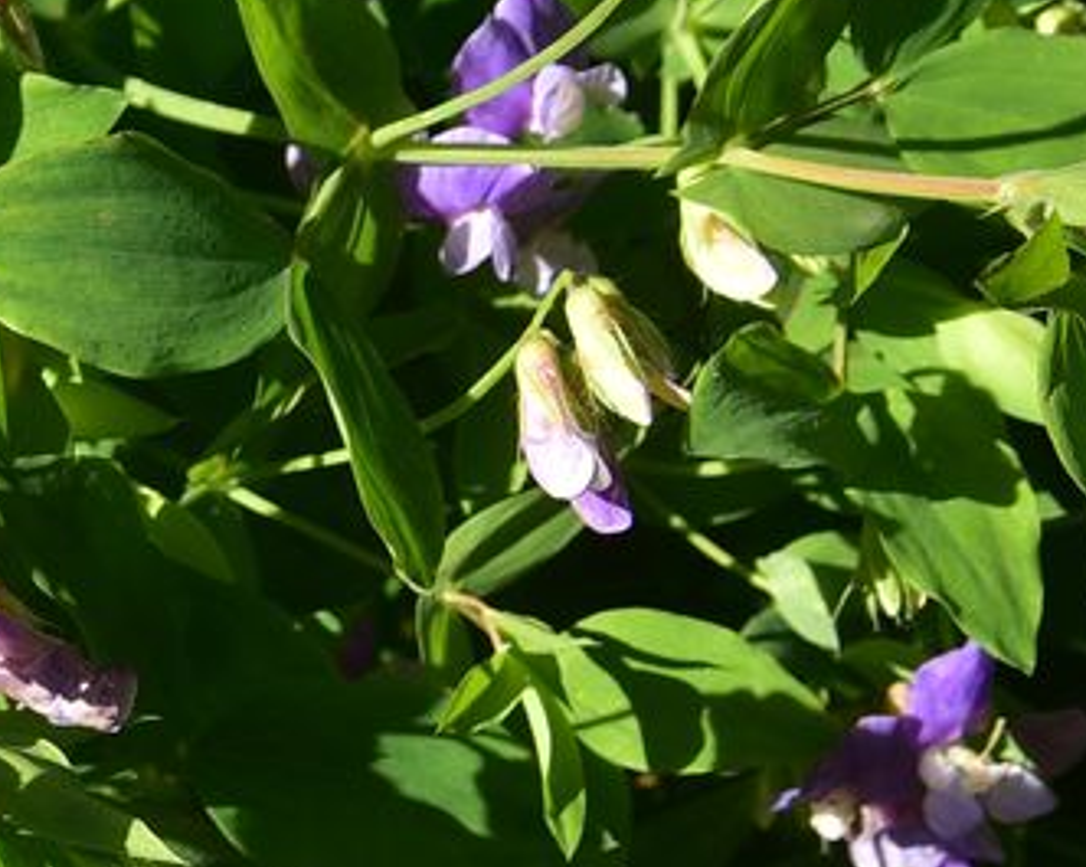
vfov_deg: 8.4
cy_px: 846
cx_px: -589
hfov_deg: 10.1
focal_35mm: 184
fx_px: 5909
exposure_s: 1/125
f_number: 11
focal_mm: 50
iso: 160
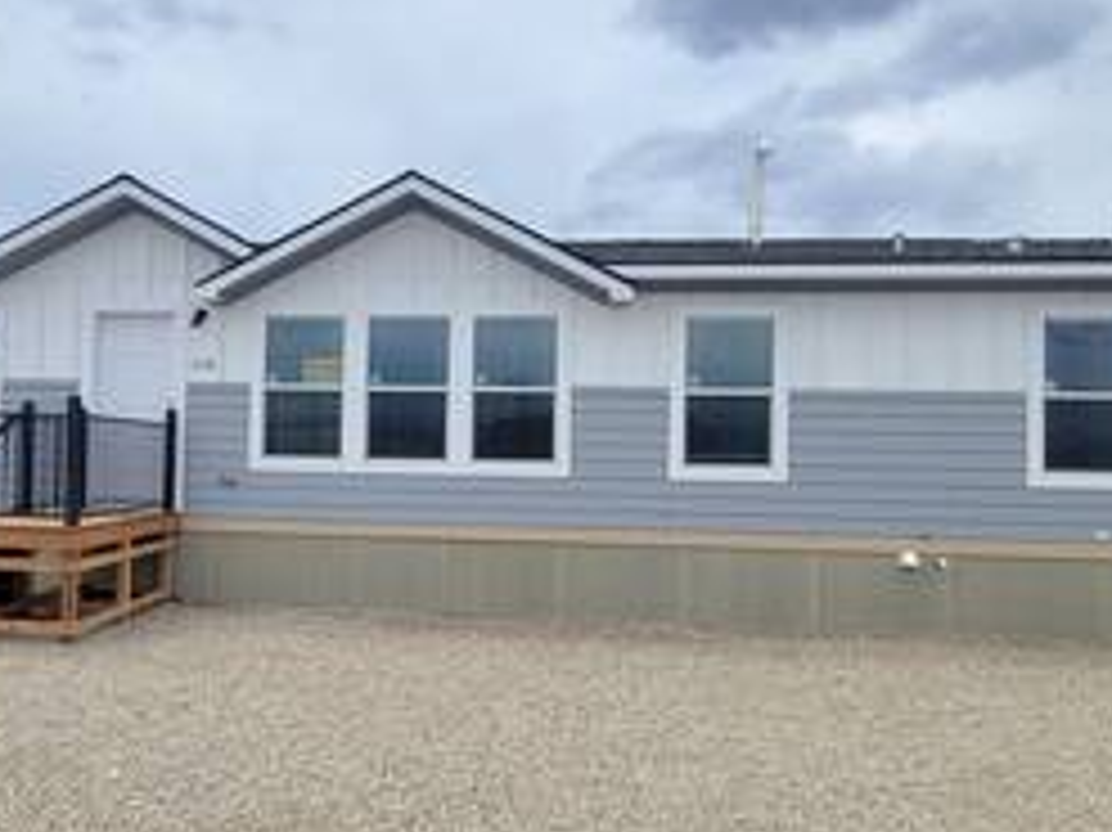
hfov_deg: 63.7
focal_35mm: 27
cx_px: 369
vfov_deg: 51.2
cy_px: 454
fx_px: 867
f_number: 2.2
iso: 50
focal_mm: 2.2
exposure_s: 1/1297
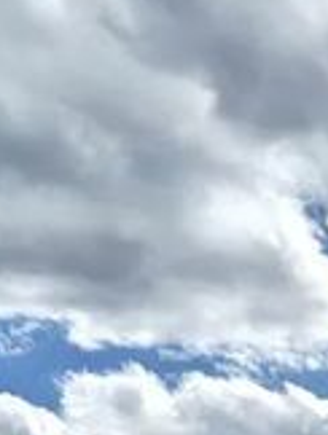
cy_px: 810
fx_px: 1588
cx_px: 527
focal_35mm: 126
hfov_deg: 11.2
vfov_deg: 13.8
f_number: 1.8
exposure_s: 1/9895
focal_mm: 5.59
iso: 50
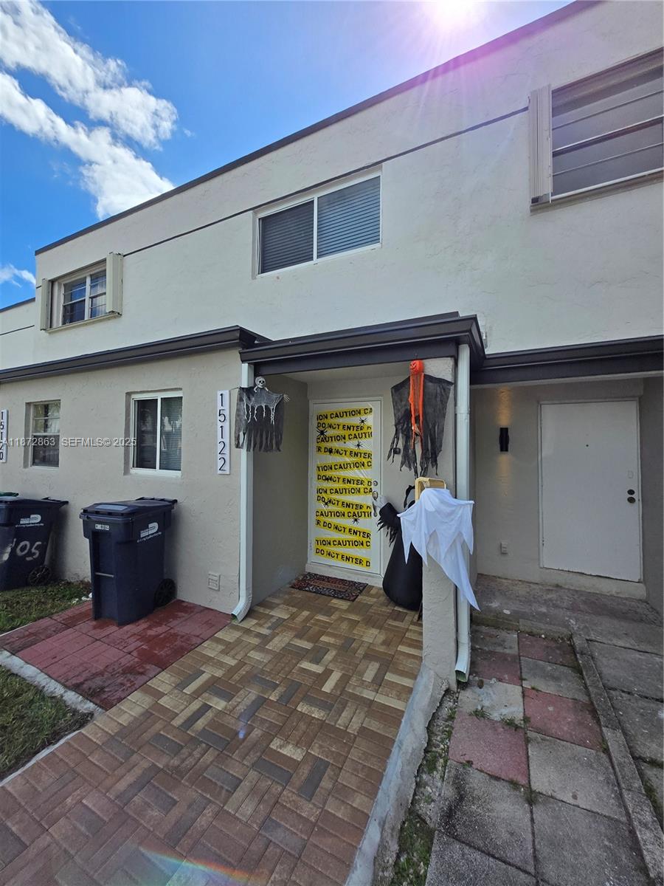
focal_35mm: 13
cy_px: 443
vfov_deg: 106.2
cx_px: 332
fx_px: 332
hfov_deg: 89.9
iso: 25
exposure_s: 1/1232
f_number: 2.2
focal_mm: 1.7
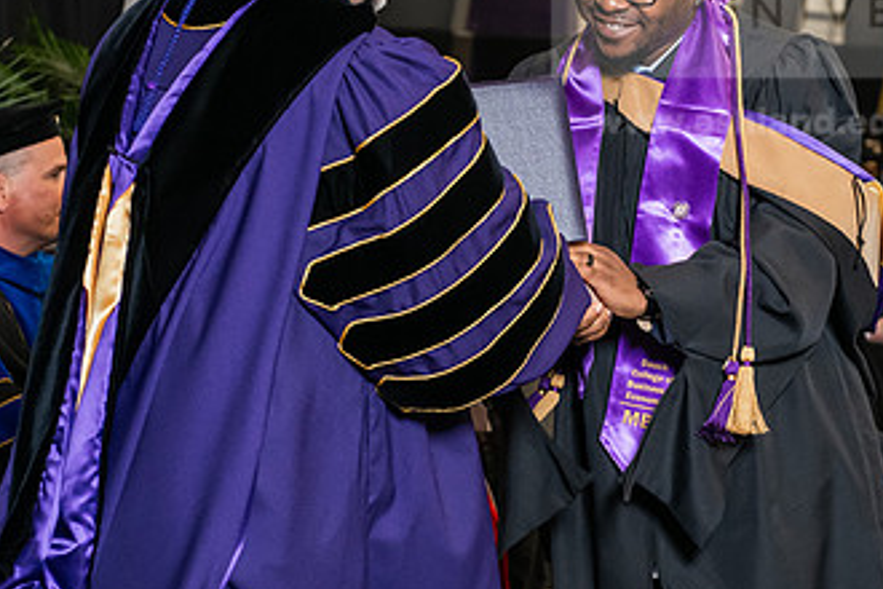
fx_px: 2845
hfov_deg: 17.6
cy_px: 178
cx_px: 471
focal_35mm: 116
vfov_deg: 11.8
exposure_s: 1/200
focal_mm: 66
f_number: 5
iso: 2000
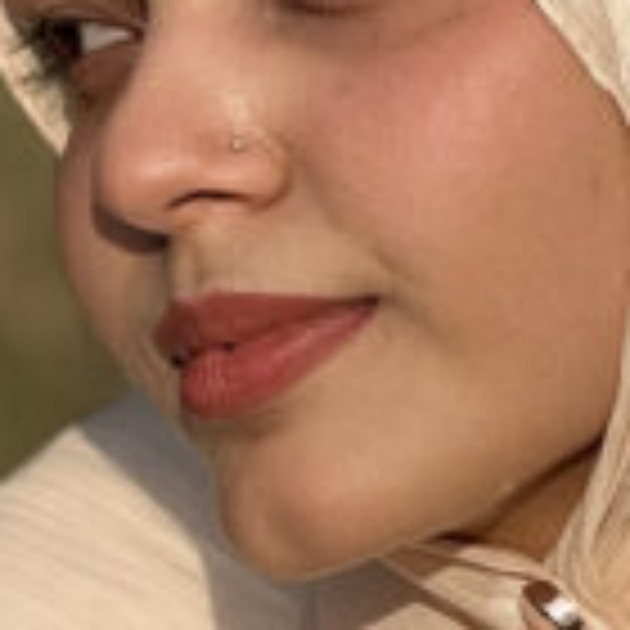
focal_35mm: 605
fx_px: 12457
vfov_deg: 2.9
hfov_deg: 2.9
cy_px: 486
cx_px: 432
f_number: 2.8
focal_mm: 15.66
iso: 50
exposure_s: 1/2611
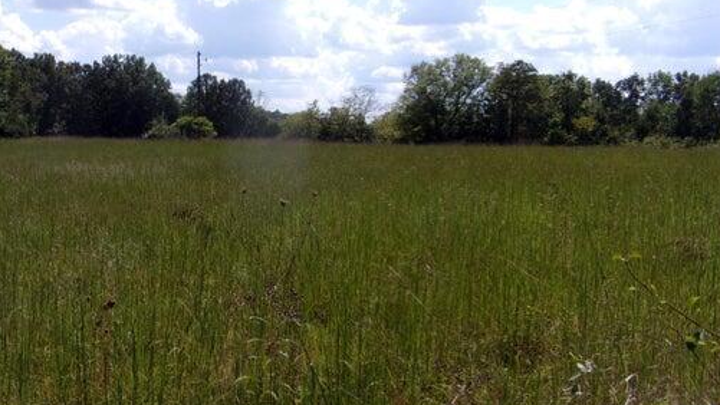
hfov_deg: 51.3
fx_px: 745
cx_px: 296
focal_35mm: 39
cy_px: 191
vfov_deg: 30.4
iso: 80
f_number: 10.8
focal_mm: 5.1
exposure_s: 1/120
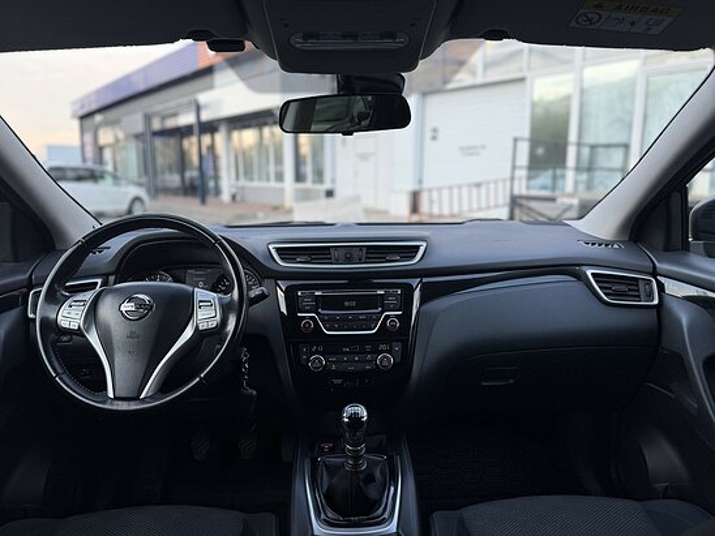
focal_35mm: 24
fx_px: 496
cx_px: 358
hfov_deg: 71.6
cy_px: 268
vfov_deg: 56.8
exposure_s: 1/121
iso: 100
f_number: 1.78
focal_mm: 6.76
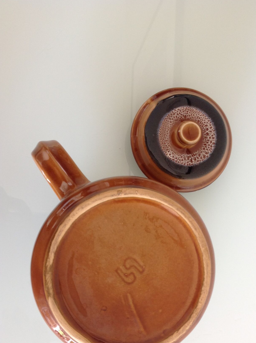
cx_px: 152
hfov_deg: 33.4
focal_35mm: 43
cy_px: 208
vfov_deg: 43.7
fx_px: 425
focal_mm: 4.28
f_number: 2.4
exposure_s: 1/20
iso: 50
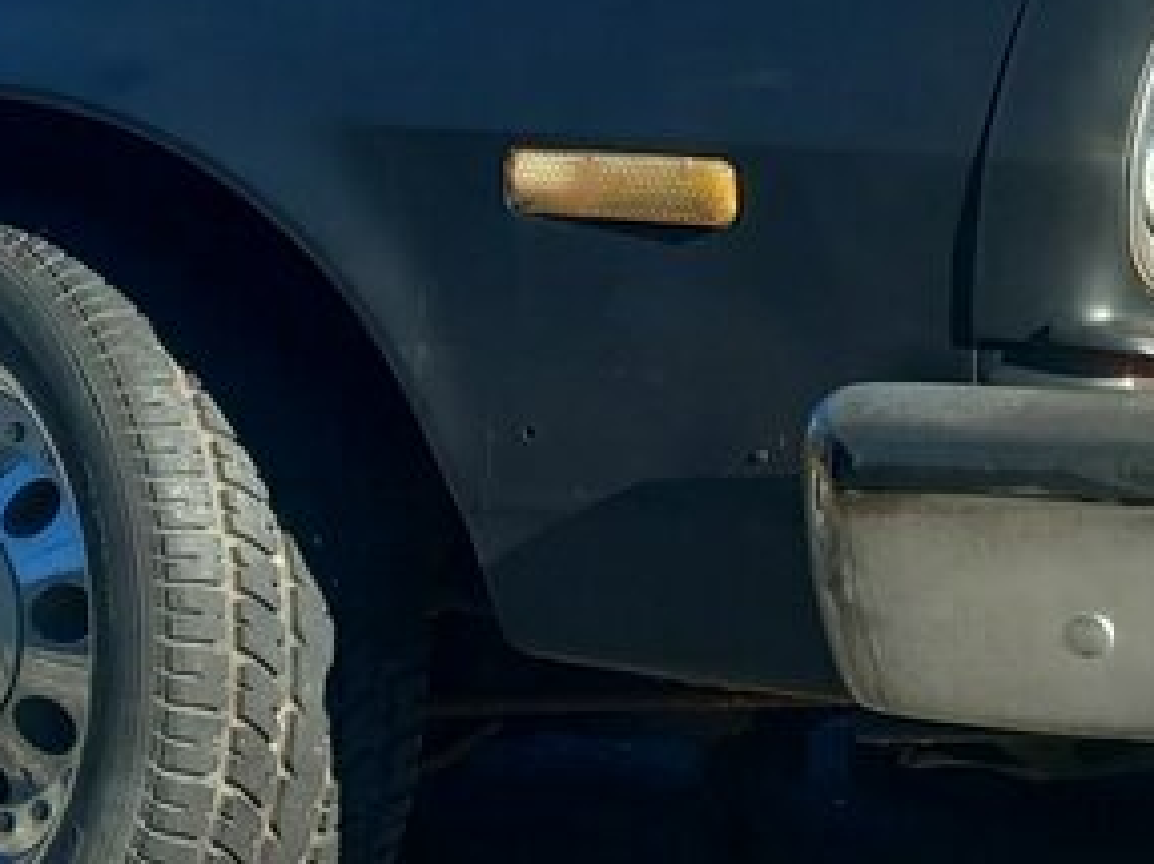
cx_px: -76
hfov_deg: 16.9
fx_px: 3766
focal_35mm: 113
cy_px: -28
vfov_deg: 12.9
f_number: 1.8
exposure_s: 1/368
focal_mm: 4
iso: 20
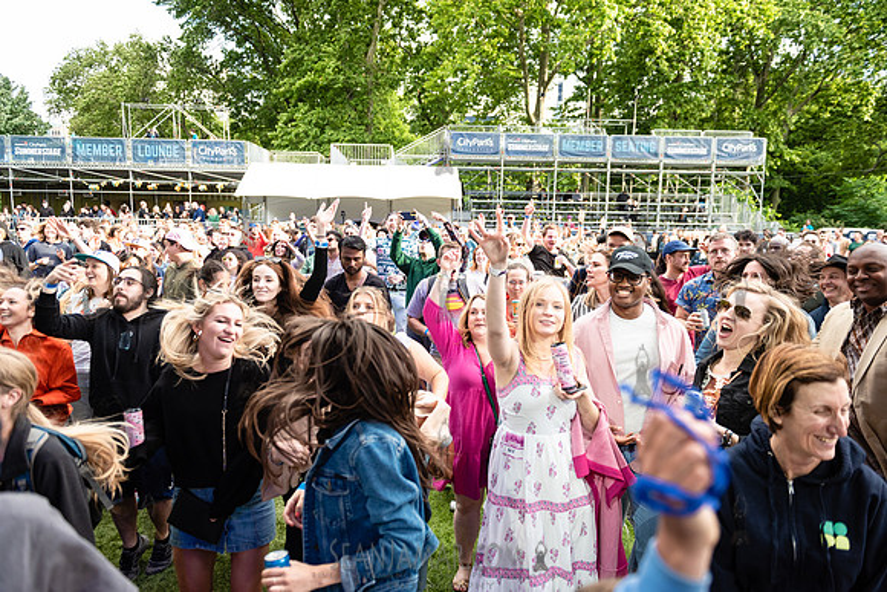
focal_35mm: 24
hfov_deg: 73.7
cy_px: 296
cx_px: 444
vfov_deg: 53.2
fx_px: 591
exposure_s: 1/1000
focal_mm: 24
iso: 1000
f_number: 3.2
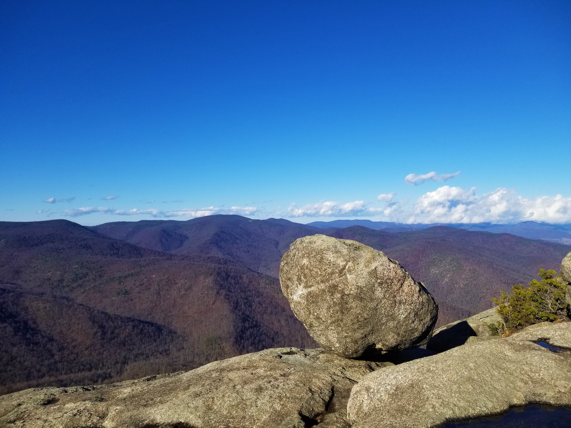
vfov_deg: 53.1
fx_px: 429
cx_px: 286
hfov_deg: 67.3
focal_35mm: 26
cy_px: 214
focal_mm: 4.25
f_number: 1.7
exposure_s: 1/3256
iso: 50
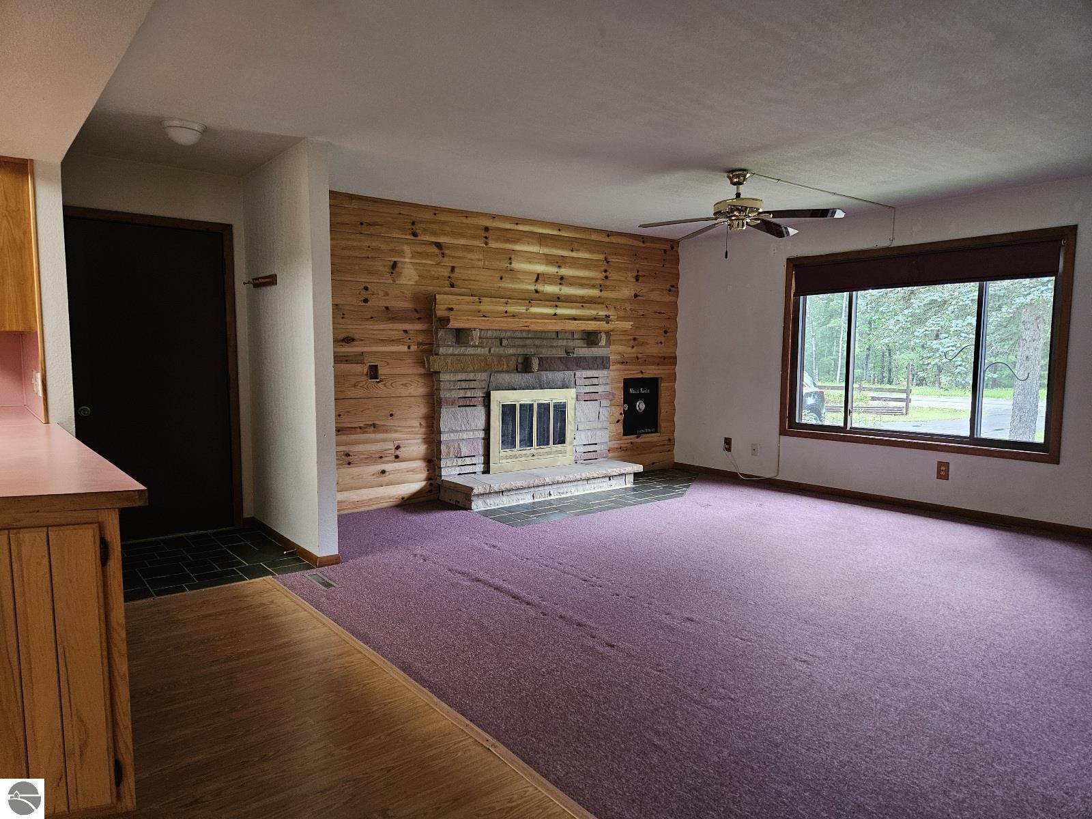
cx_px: 546
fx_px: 726
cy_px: 410
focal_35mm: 23
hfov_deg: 73.9
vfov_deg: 58.9
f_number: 1.8
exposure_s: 1/30
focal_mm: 5.4
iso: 500
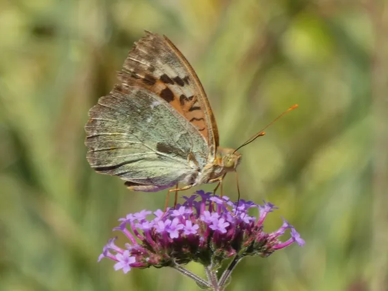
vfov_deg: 3.9
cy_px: 146
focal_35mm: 384
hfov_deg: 5.2
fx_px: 4304
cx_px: 194
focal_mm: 68.8
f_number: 5.6
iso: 80
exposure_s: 1/125
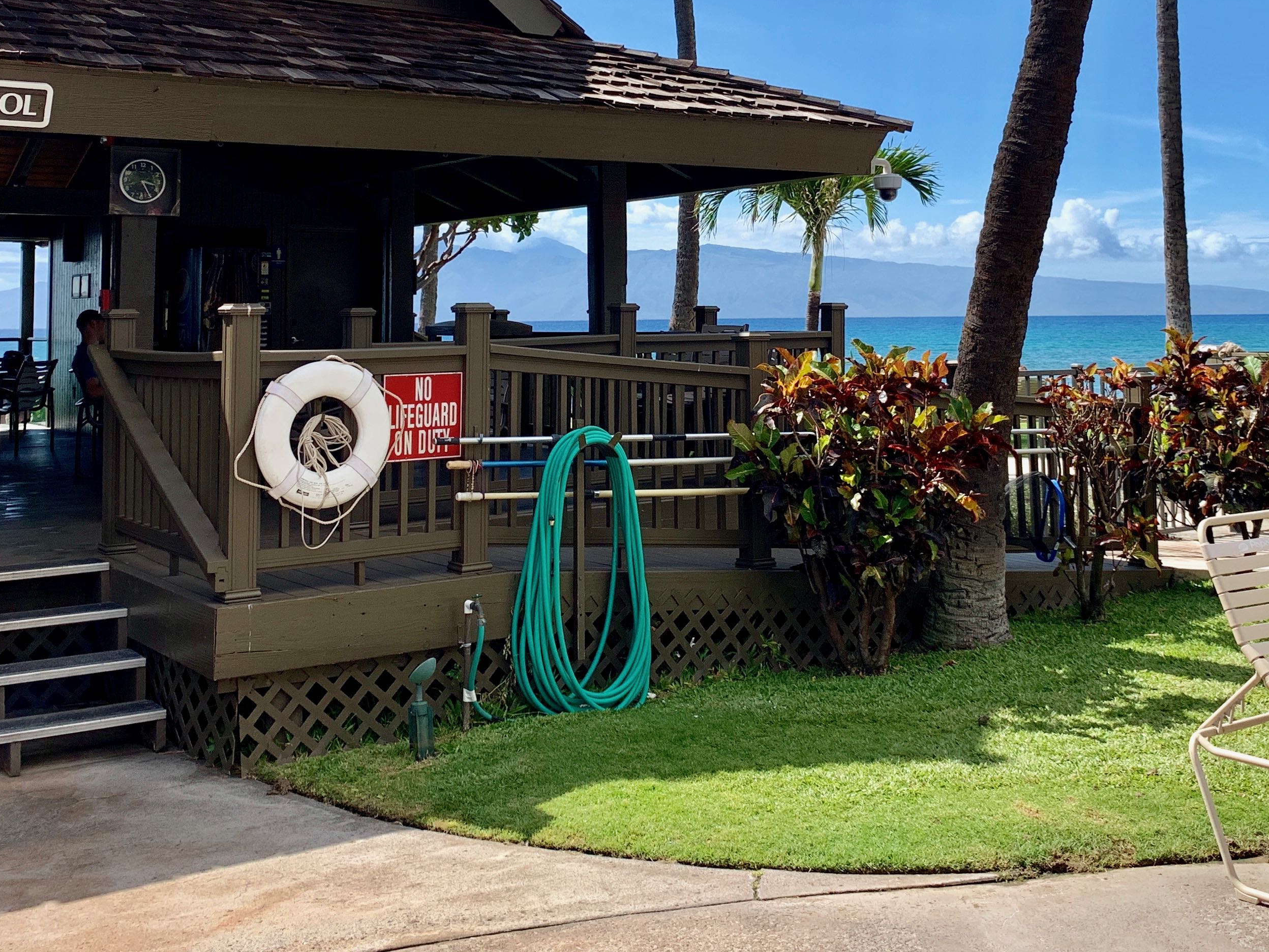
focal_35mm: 42
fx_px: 1540
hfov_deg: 44.7
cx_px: 712
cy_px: 184
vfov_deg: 33.3
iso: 25
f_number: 1.8
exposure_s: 1/1880
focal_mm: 4.25
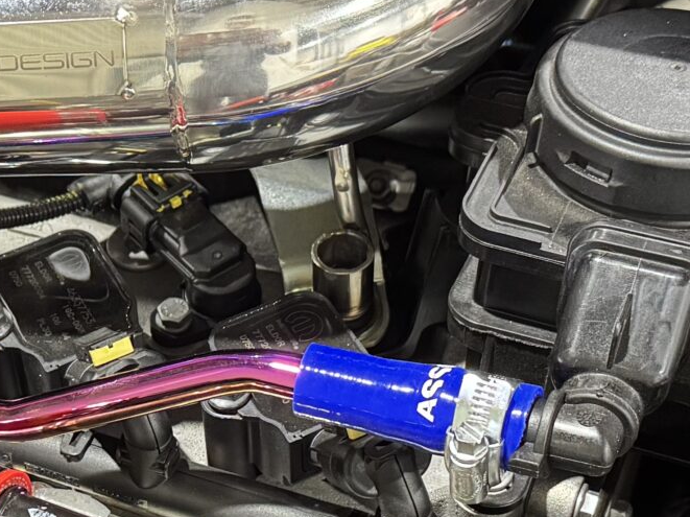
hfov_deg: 20.9
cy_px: 429
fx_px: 1853
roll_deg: +0.6
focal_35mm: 93
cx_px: 172
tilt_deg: -44.2
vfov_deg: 15.7
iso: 640
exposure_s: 1/33
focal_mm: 6.76
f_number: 1.78
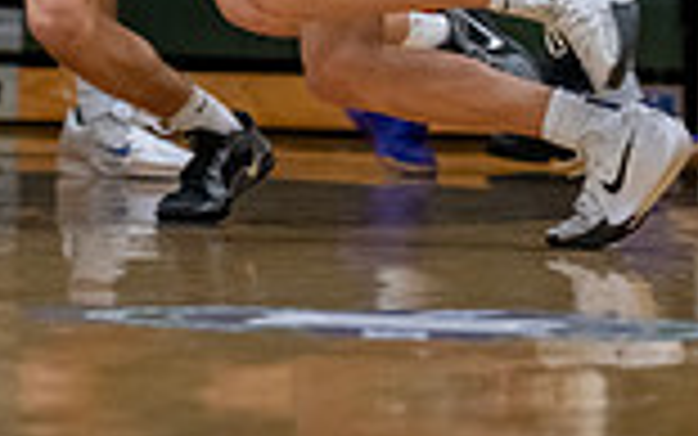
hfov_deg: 2.5
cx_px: 198
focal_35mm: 844
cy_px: -252
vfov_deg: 1.6
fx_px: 16061
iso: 2500
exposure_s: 1/1000
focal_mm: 200
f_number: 2.8
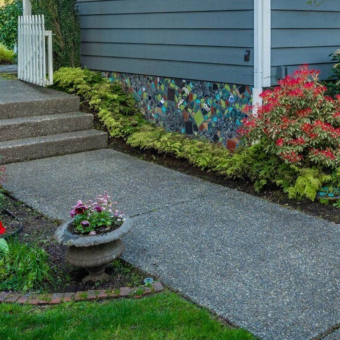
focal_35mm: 52
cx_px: 310
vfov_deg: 30.5
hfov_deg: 31.2
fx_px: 578
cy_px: 0
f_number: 7.1
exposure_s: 1/30
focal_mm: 20
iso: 125
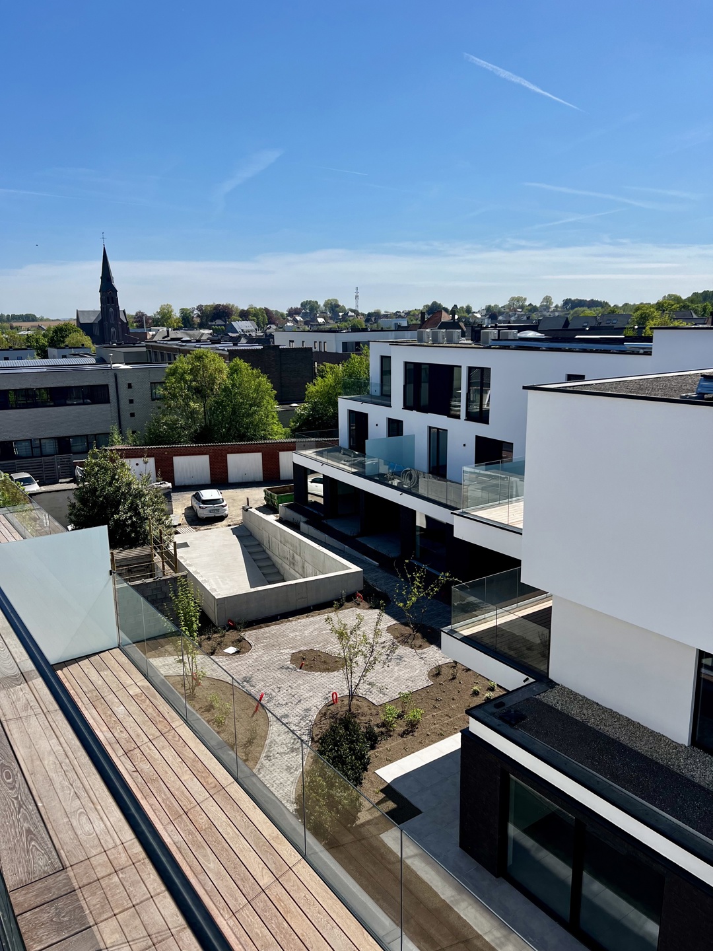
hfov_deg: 53.1
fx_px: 714
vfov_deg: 67.3
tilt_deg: -12.7
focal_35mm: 26
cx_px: 356
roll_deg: +0.5
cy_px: 476
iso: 50
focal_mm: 5.7
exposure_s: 1/5319
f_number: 1.5
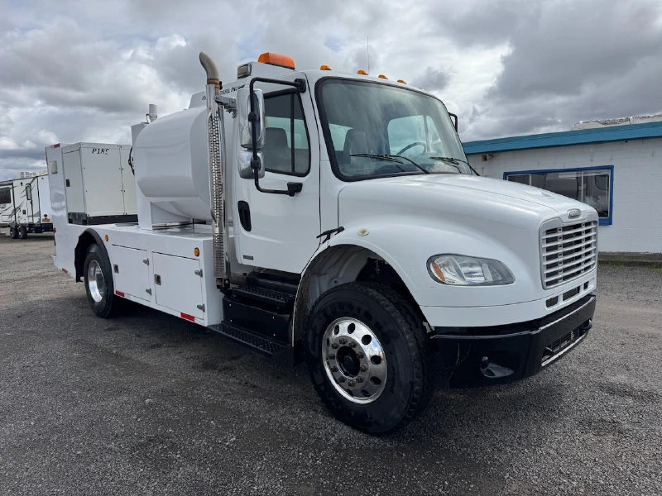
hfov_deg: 71.6
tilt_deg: -4.8
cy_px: 248
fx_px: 459
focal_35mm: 24
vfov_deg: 56.8
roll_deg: +2.8
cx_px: 331
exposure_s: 1/4950
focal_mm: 6.76
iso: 80
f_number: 1.78
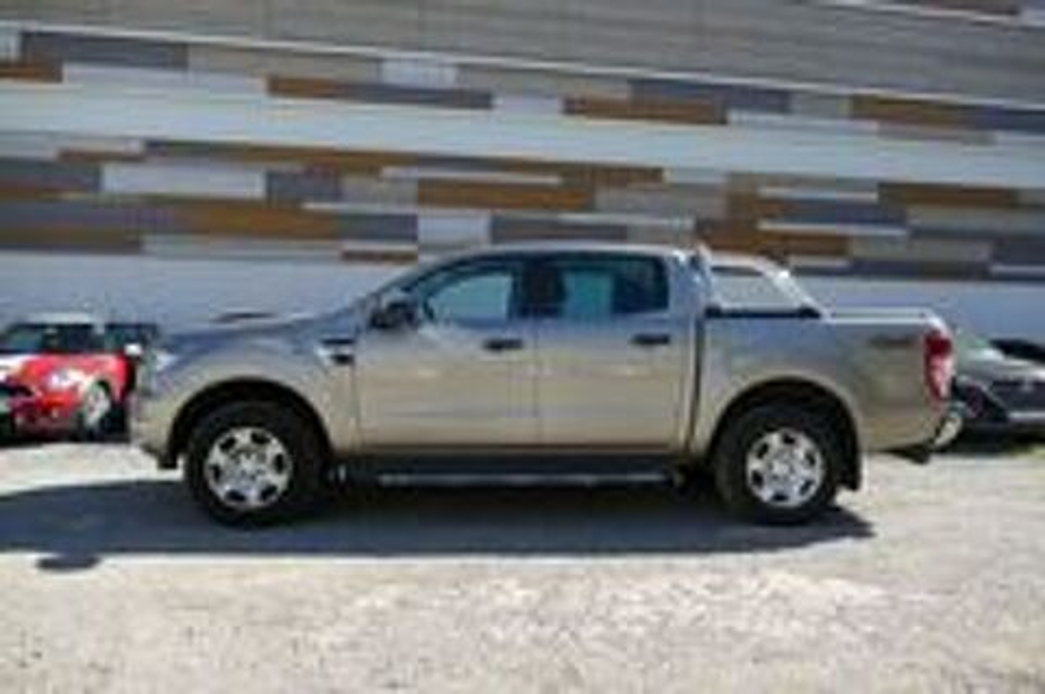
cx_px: 522
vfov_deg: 51.2
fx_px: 725
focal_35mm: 25
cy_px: 347
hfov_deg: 71.6
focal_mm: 9.12
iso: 125
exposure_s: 1/1000
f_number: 2.8
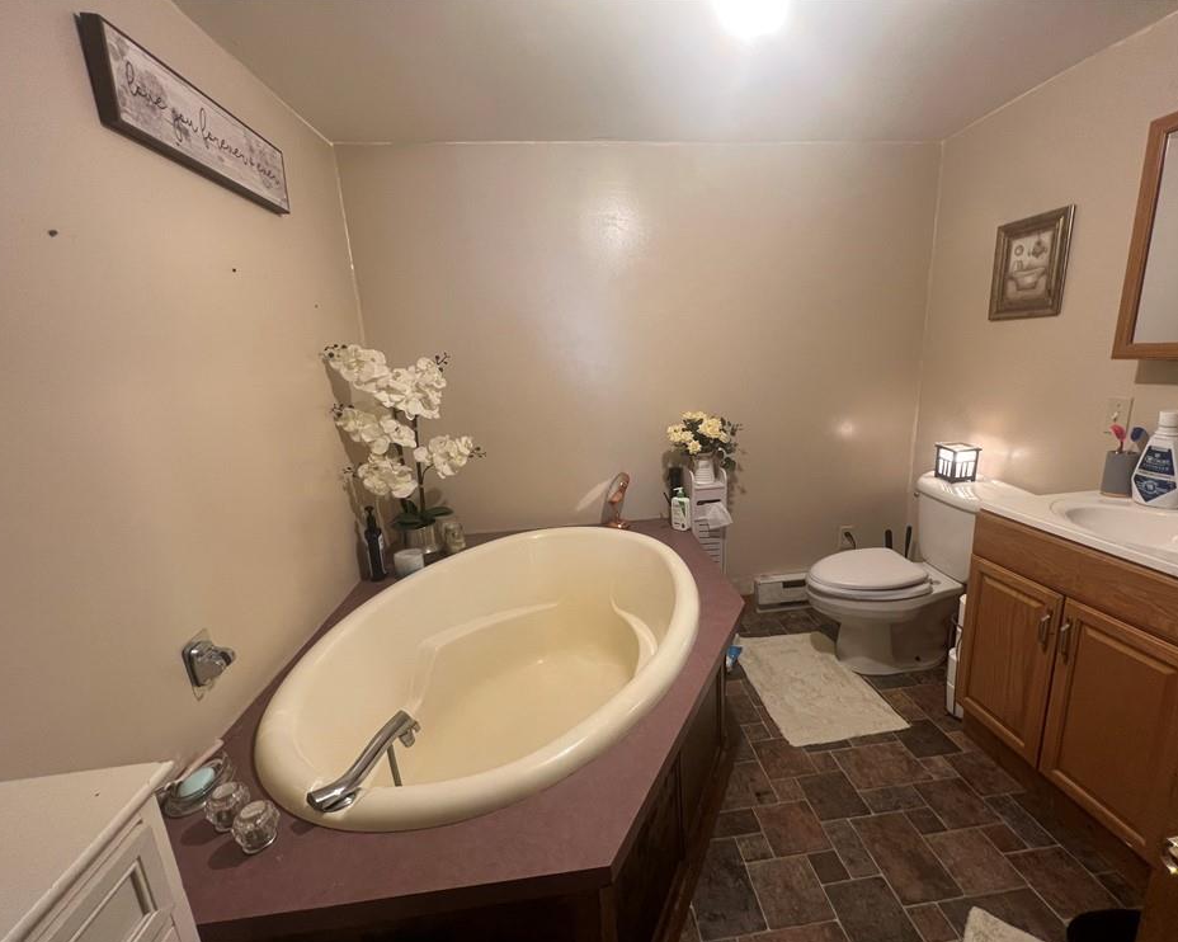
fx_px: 488
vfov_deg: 87.9
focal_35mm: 14
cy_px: 482
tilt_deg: -13.9
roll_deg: +2.8
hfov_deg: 100.6
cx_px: 618
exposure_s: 1/60
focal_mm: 1.57
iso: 160
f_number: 1.8
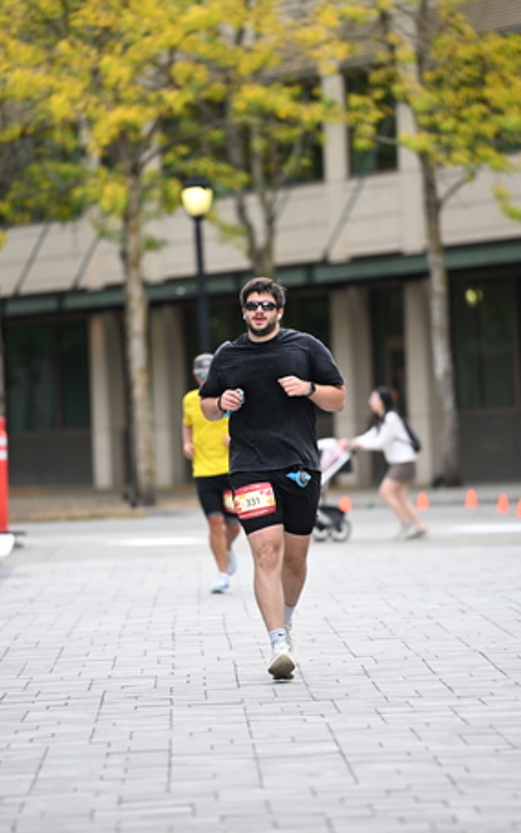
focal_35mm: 246
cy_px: 411
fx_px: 5589
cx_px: 281
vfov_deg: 8.5
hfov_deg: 5.3
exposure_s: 1/2000
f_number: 2.8
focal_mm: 200
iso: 640
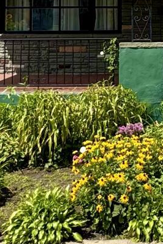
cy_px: -24
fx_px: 496
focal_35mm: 73
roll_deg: -0.7
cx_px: 160
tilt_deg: +4.8
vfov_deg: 25.7
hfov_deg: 18.2
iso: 40
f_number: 2.2
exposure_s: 1/1477
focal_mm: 2.22
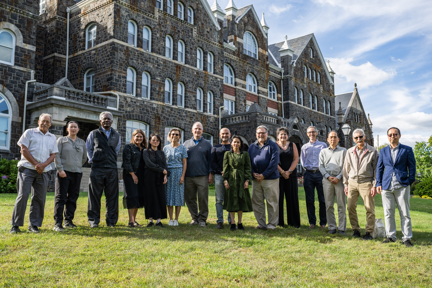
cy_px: 144
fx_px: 420
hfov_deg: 54.4
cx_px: 216
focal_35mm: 35
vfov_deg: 37.9
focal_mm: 35
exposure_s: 1/250
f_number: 5
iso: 100
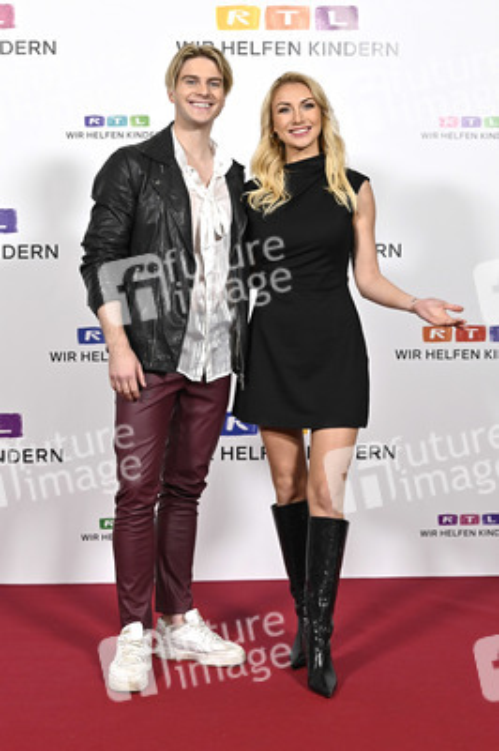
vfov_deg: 36.9
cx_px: 250
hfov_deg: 25.0
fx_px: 1125
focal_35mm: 54
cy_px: 376
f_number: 4
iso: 1000
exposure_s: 1/320
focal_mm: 54
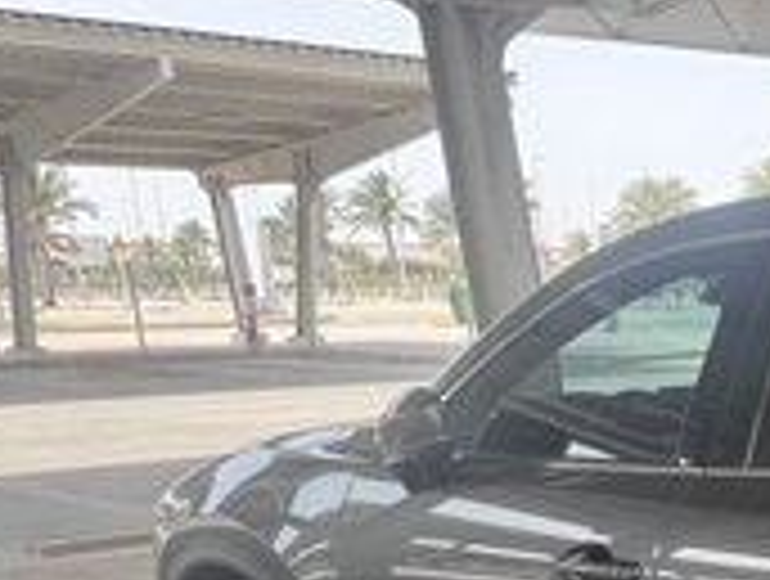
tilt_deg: -16.6
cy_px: 722
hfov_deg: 26.8
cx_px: 925
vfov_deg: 21.2
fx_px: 1427
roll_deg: -0.1
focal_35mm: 64
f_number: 1.78
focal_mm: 6.76
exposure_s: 1/425
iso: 80
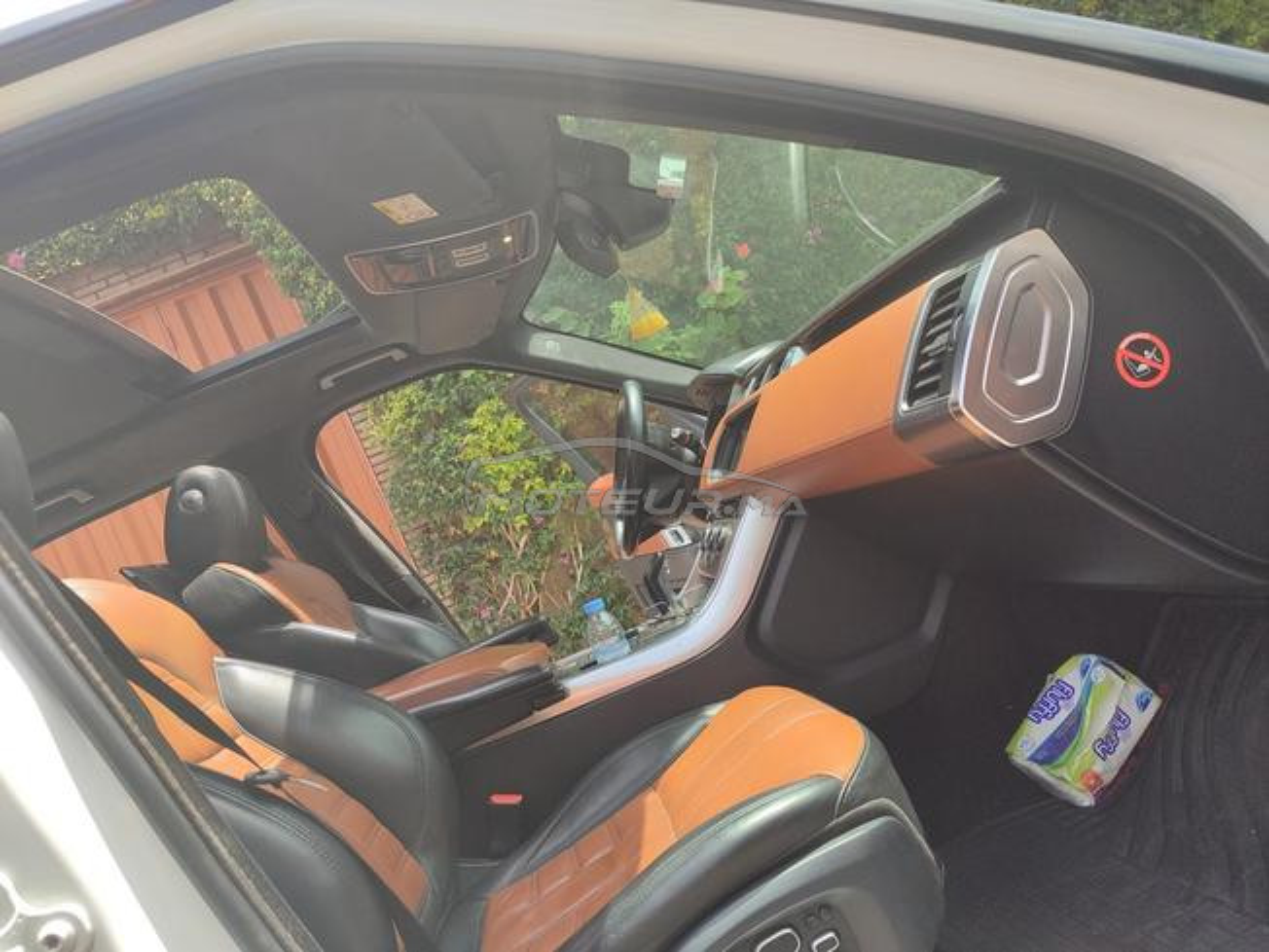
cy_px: 476
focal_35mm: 25
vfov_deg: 54.9
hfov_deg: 69.4
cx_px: 634
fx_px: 916
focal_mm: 5.95
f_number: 1.89
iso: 50
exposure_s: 1/458
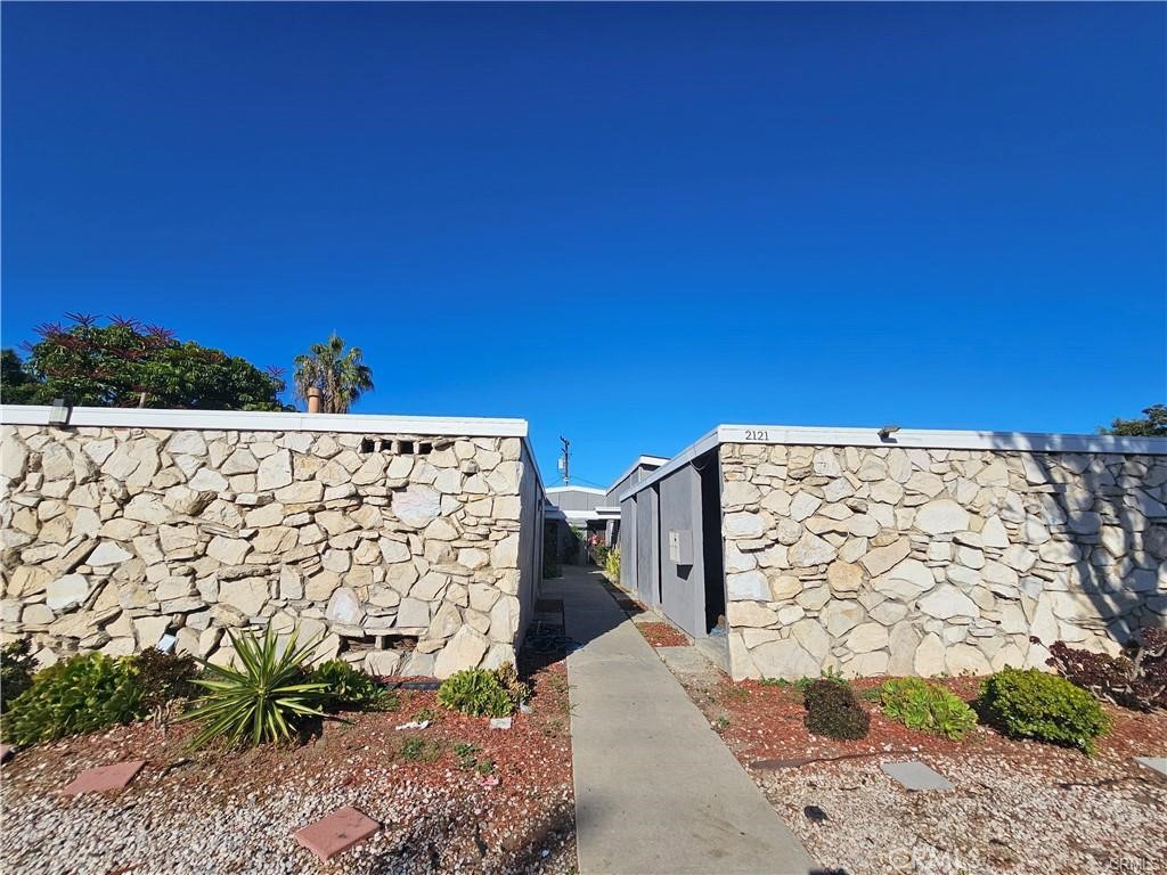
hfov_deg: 106.2
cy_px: 438
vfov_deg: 89.9
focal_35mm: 13
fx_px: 438
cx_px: 584
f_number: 2.2
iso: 50
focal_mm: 2.2
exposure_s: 1/4616
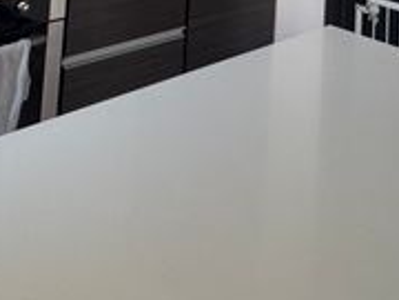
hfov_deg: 36.8
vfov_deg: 20.4
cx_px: 227
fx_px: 599
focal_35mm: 52
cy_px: -233
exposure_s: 1/99
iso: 200
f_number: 2.2
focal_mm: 2.22
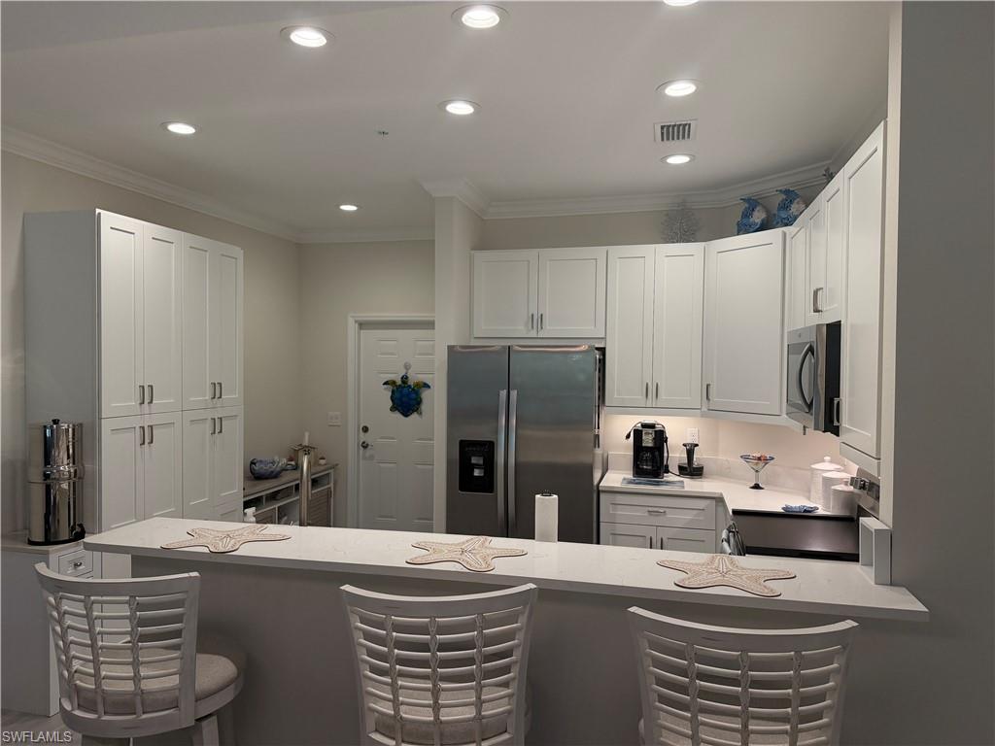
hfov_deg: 71.6
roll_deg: -0.3
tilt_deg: -2.3
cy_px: 373
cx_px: 498
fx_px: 690
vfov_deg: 56.8
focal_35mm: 24
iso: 200
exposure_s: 1/231
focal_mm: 6.76
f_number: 1.78
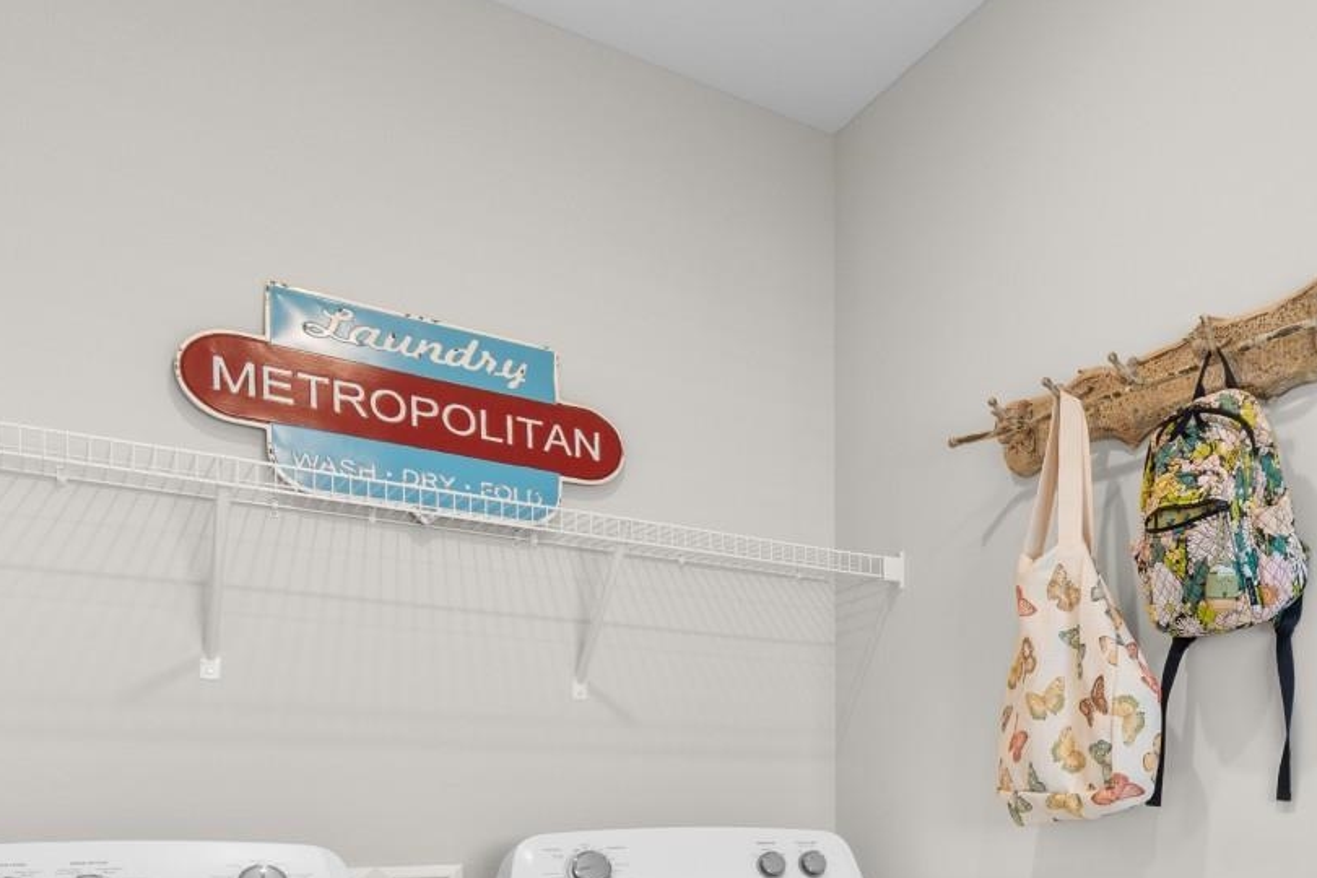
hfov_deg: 56.9
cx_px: 1075
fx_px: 1097
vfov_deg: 40.4
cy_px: 787
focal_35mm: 30
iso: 100
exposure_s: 1/6
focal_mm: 10
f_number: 4.5
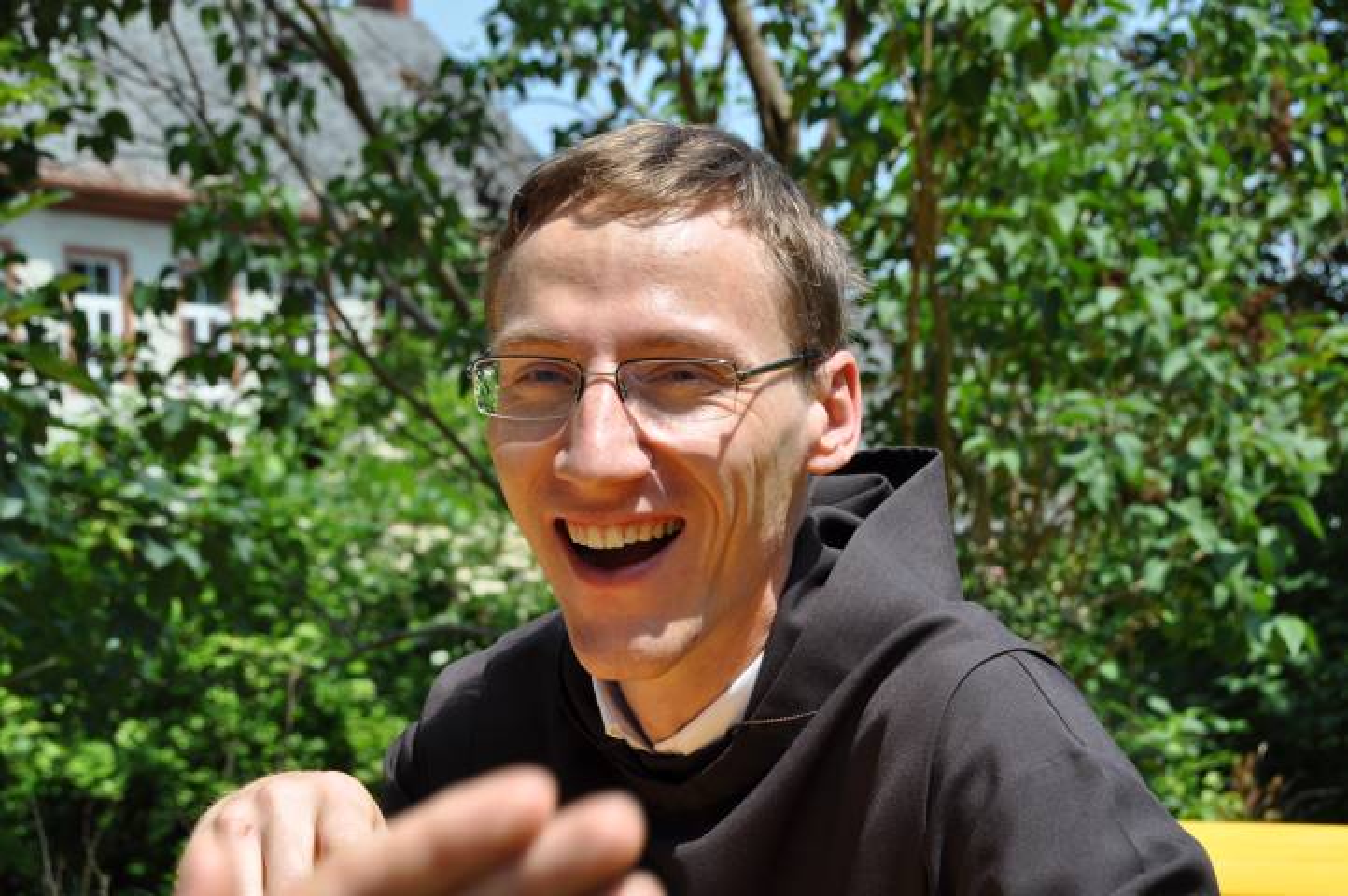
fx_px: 2693
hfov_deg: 28.1
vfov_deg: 18.9
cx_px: 674
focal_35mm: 72
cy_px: 448
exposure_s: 1/250
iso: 200
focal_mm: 48
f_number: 8
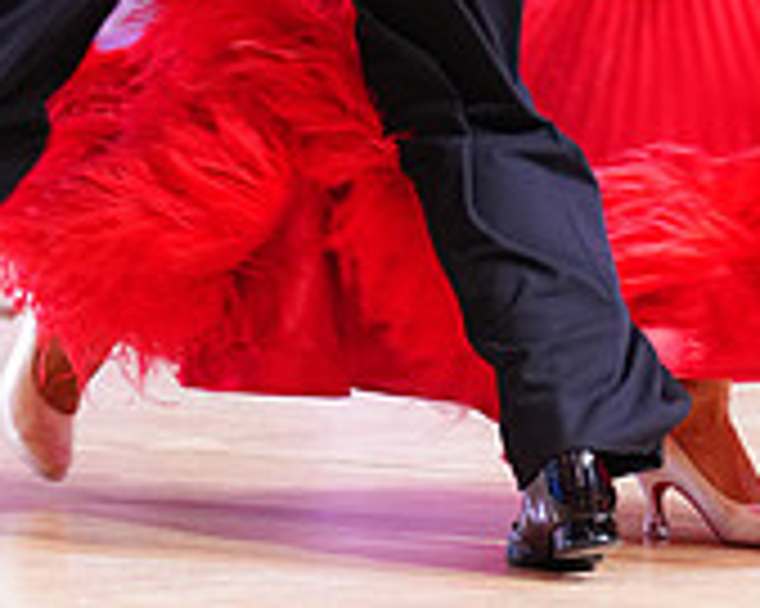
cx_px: 236
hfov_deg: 3.1
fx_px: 13825
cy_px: -158
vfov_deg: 2.5
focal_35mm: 615
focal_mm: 191
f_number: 3.5
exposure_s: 1/250
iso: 2000
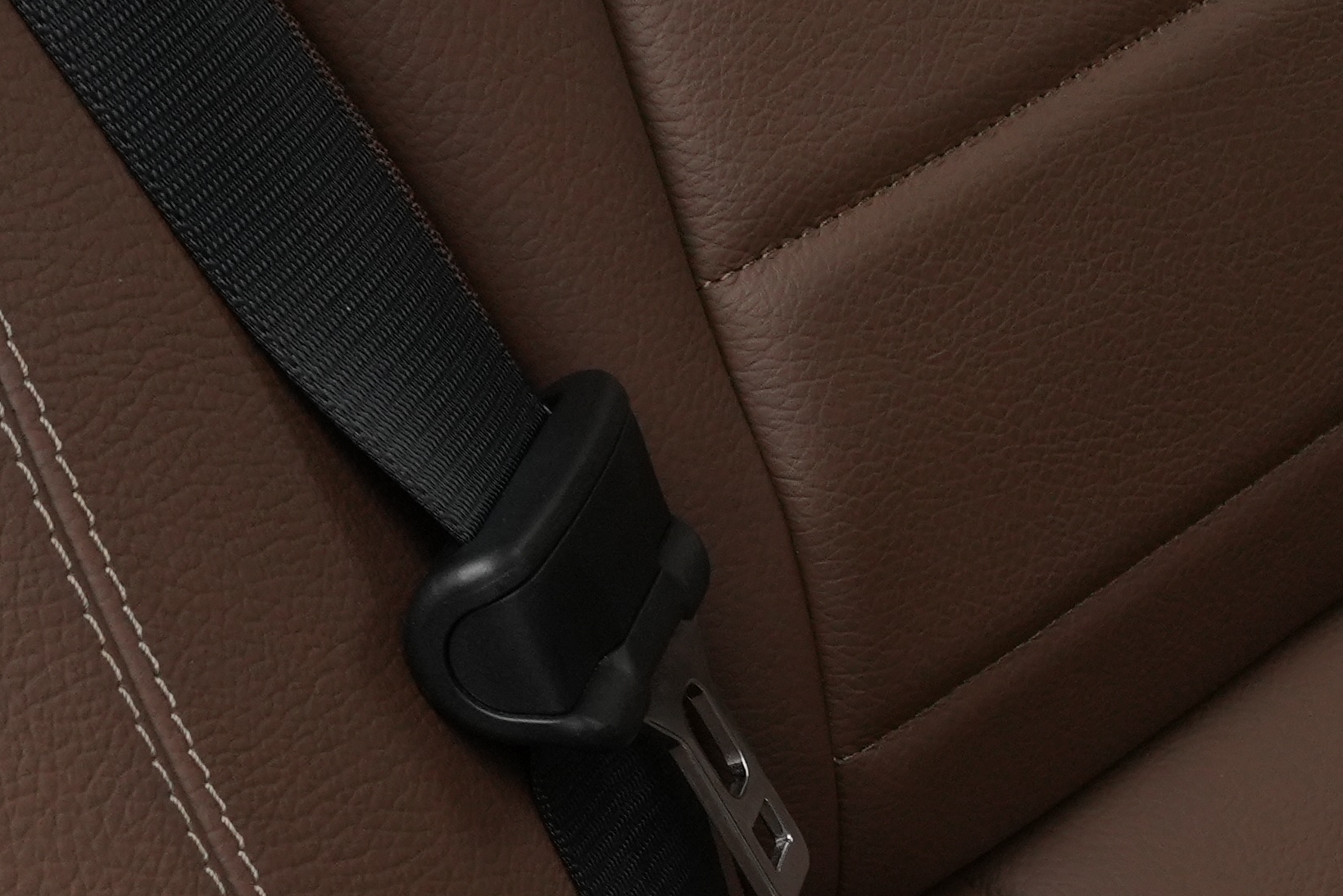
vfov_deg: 12.5
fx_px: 3805
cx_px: 2036
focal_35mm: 102
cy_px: 1479
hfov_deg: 17.8
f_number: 7.1
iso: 800
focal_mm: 18
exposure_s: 1/50
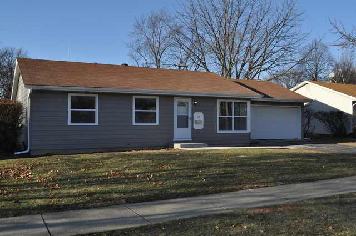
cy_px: 118
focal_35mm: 36
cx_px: 178
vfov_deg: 36.8
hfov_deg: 53.2
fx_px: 356
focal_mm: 24
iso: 800
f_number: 8
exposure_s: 1/2000
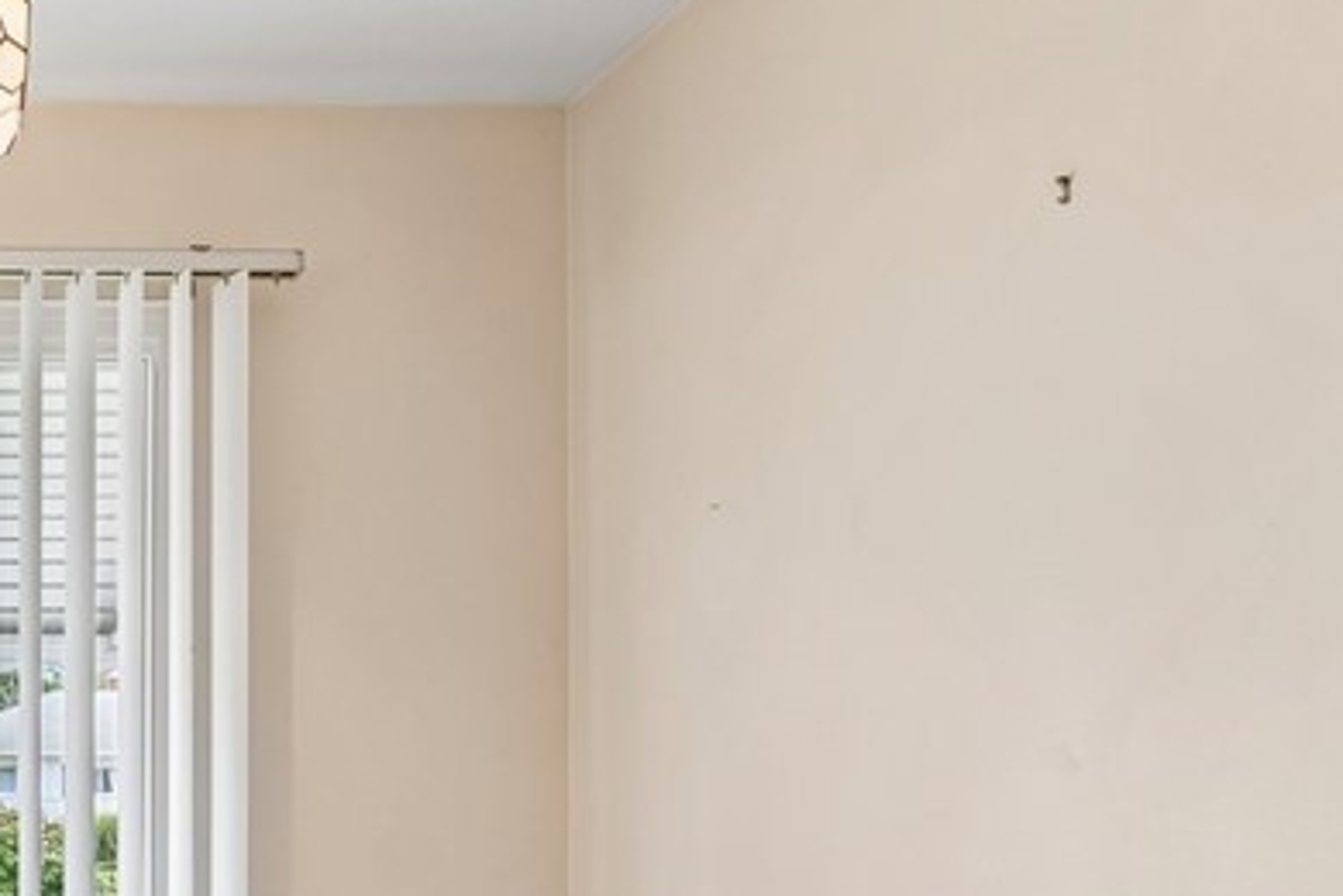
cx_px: -183
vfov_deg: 33.0
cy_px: 753
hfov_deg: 39.2
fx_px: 1455
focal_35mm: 39
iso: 200
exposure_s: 1/20
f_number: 5.6
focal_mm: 14
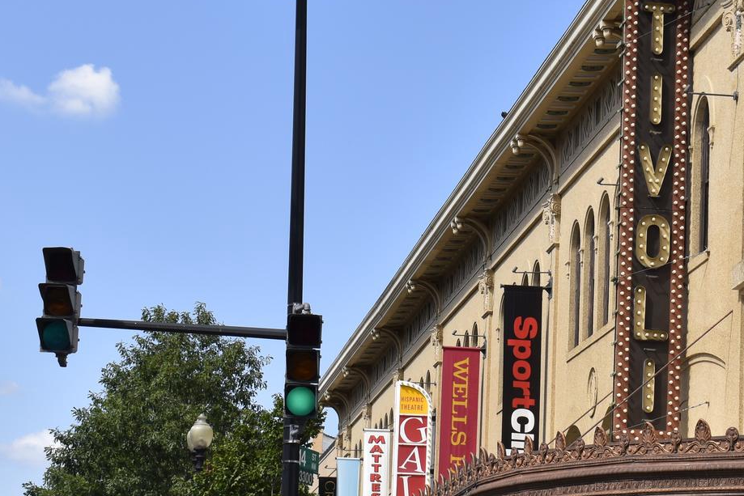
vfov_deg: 10.8
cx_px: 491
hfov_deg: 16.1
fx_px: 2625
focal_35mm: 127
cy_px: 350
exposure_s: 1/250
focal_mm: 38
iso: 100
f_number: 8
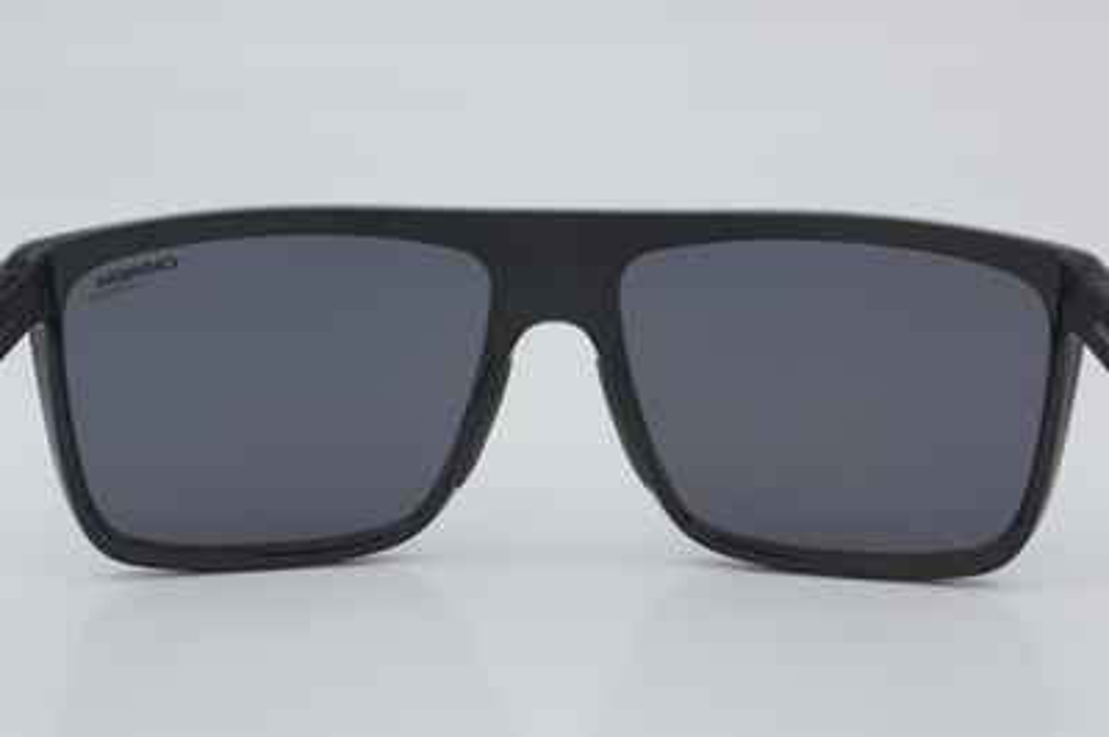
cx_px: 554
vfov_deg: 16.5
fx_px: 2539
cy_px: 368
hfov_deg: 24.6
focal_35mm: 82
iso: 100
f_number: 32
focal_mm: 55
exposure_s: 1/4
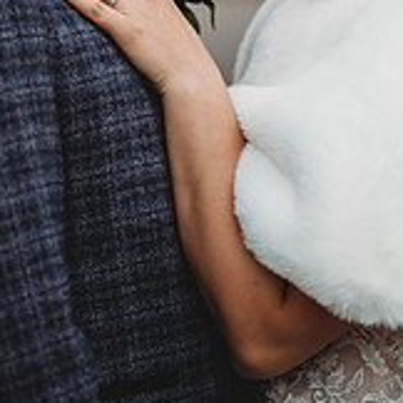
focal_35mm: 200
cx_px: 250
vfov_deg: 8.7
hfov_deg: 8.7
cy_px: -37
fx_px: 2634
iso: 100
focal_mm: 85
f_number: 1.8
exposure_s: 1/250
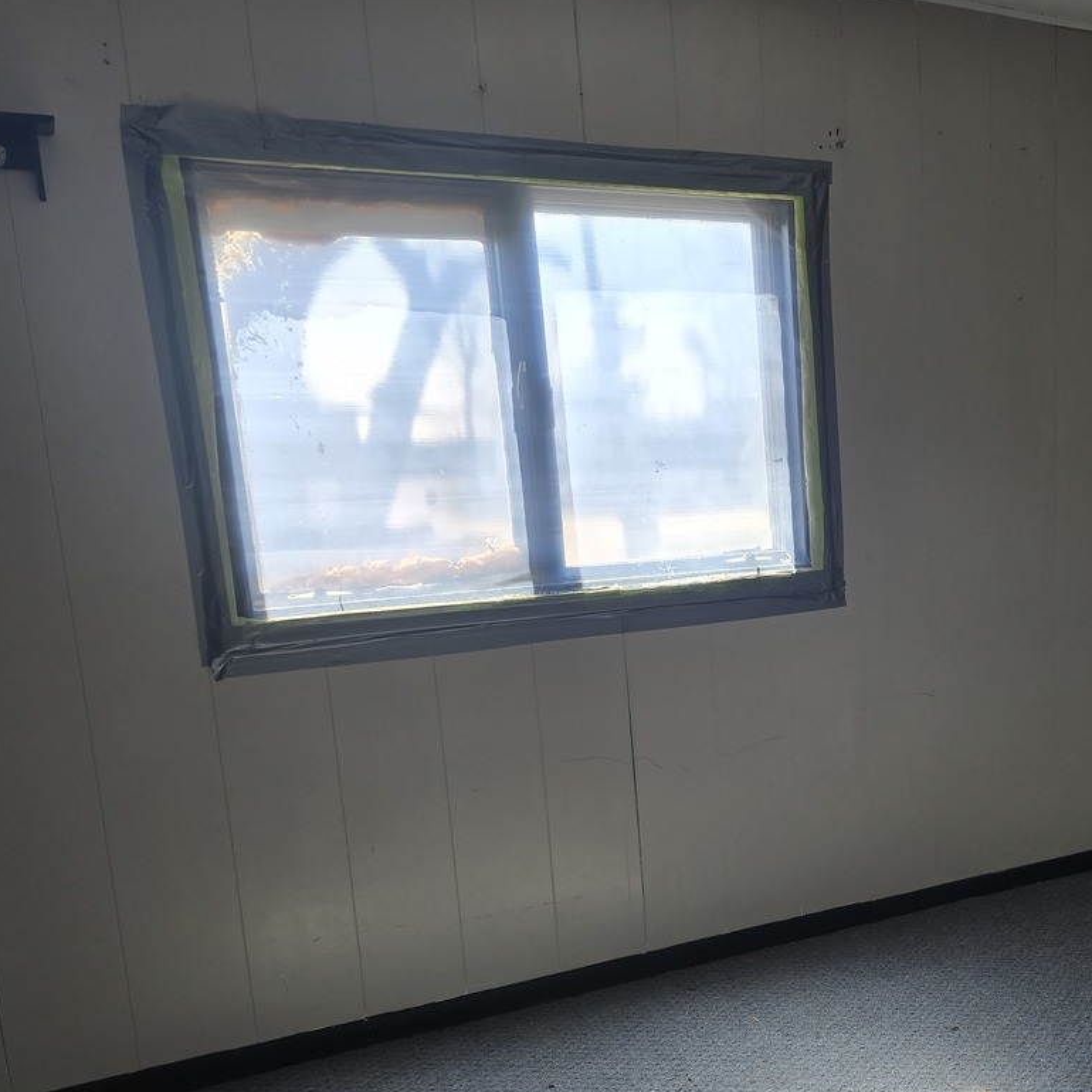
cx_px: 946
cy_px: 713
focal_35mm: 38
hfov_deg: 41.0
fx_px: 1356
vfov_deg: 43.3
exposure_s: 1/180
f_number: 1.7
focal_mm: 6.3
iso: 25
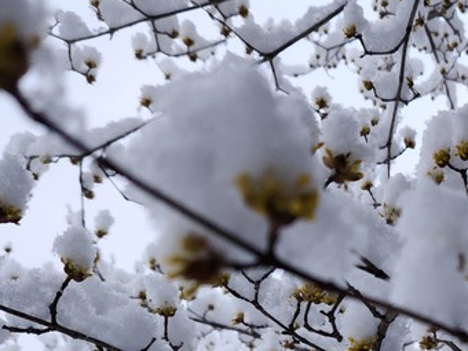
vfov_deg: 21.6
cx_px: 549
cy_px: 369
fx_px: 879
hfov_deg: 26.7
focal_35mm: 65
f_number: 1.8
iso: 160
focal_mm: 5.4
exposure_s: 1/120
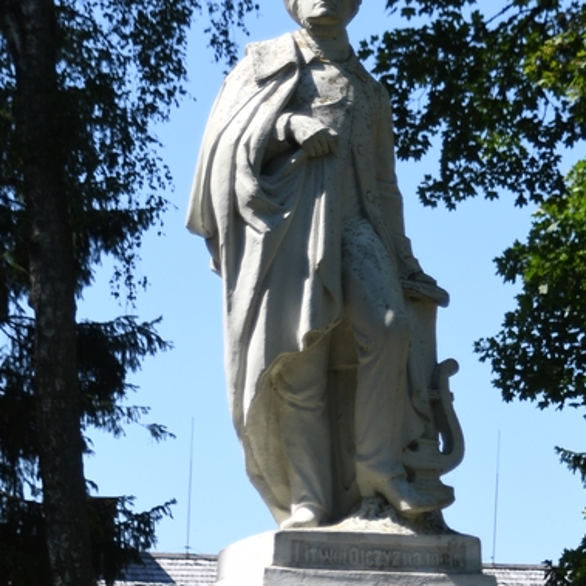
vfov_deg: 11.6
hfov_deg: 11.8
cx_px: 325
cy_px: 652
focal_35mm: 148
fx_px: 2835
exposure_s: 1/1000
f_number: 2.8
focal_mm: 44
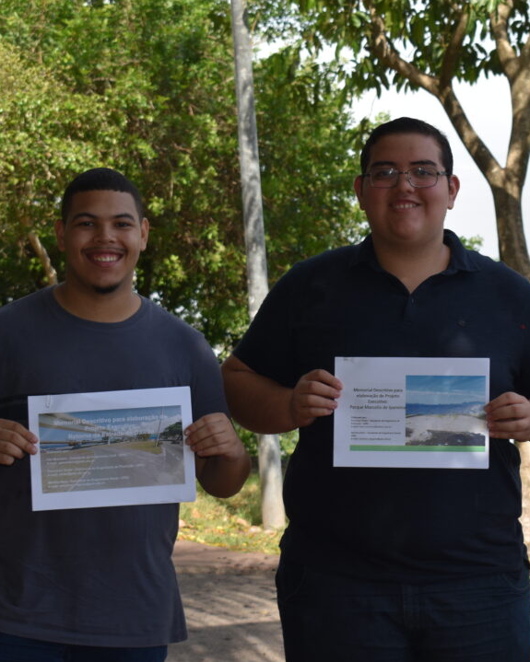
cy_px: 343
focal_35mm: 94
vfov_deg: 20.4
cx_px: 396
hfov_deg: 16.3
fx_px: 1843
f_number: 7.1
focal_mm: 40
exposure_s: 1/200
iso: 100
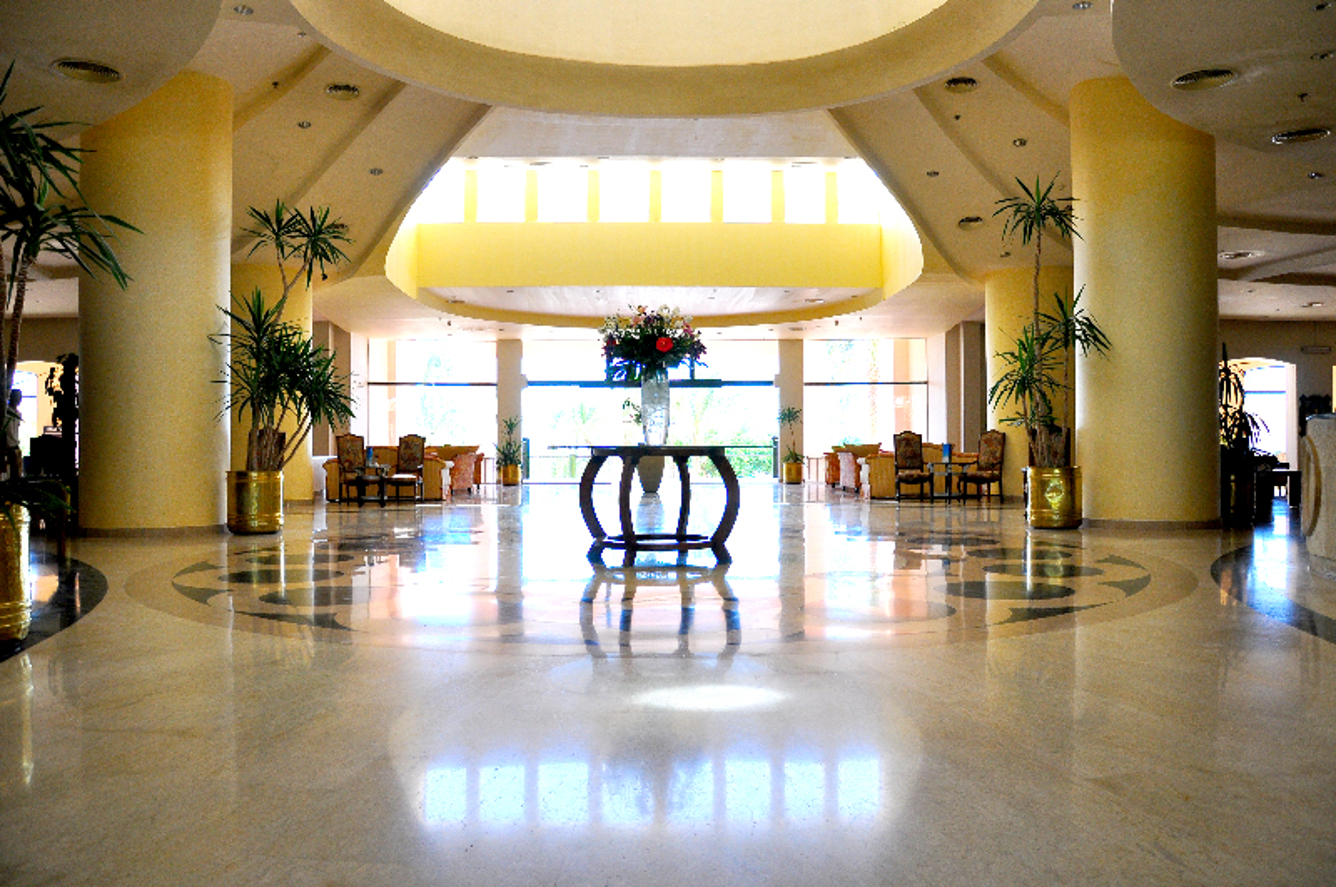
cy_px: 444
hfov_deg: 67.5
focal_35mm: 27
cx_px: 668
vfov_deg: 47.8
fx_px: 1001
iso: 500
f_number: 3.5
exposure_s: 1/400
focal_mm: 18
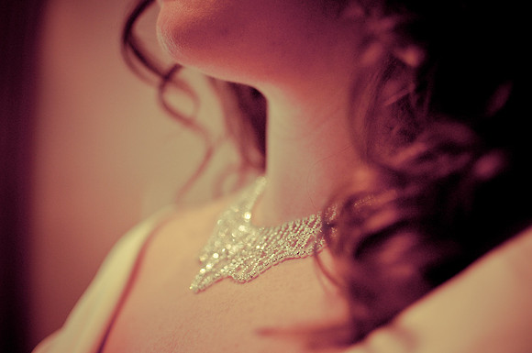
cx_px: 266
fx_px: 775
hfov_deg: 37.9
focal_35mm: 52
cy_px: 176
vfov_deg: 25.7
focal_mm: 35
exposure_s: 1/125
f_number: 1.8
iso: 1000
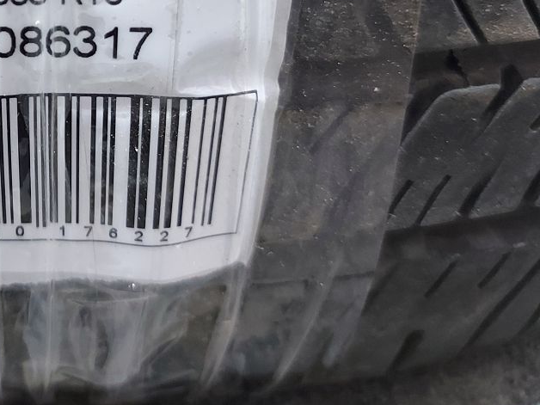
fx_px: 827
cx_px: 22
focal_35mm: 53
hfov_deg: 33.6
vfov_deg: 25.6
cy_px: -34
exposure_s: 1/25
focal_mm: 5.23
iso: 500
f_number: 1.8
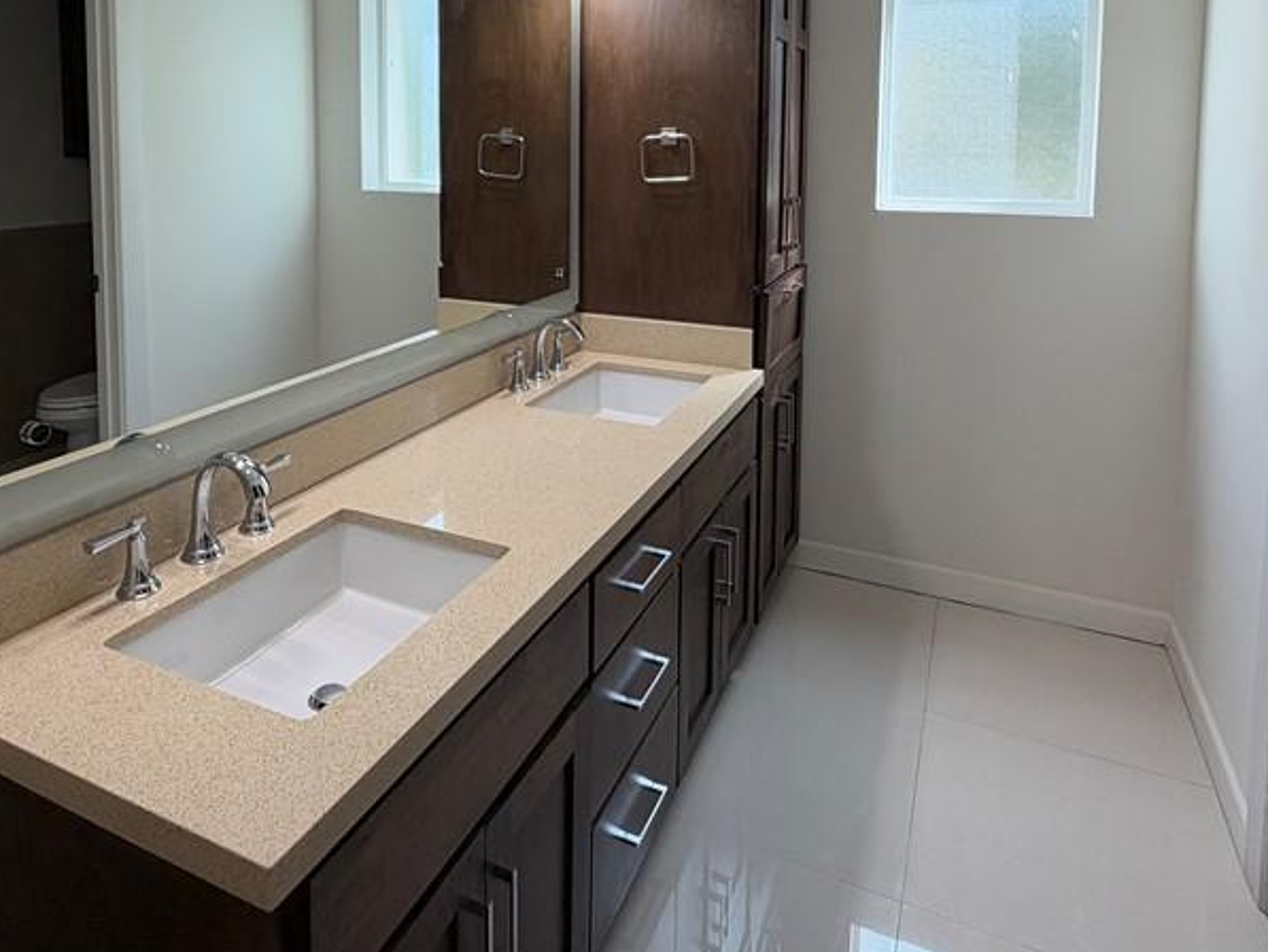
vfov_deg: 53.4
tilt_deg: -5.3
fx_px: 879
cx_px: 580
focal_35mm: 24
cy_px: 202
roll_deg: -0.3
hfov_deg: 71.4
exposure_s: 1/120
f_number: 2.2
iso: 64
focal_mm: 2.22
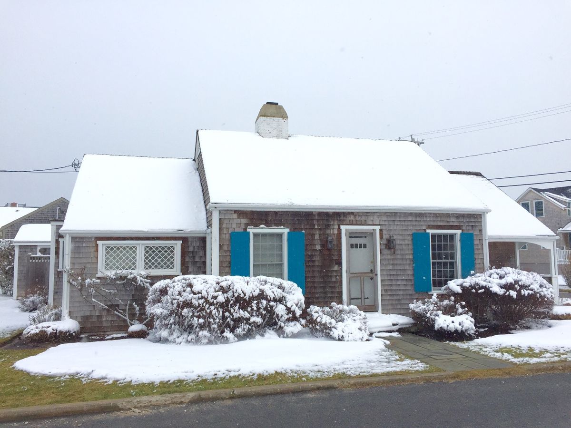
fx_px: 478
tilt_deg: +5.2
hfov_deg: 61.7
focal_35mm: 29
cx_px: 286
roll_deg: +0.5
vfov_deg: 48.2
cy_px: 214
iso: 32
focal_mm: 4.15
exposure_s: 1/1980
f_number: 2.2
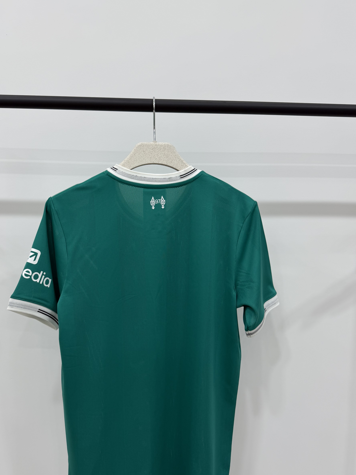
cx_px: 148
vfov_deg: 61.6
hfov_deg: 48.0
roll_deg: -0.2
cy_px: 252
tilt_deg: -4.5
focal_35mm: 29
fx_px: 398
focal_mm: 6.76
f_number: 1.78
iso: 100
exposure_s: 1/100
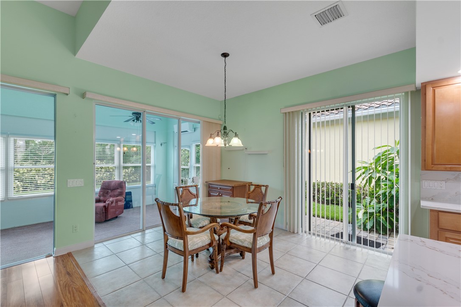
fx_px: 192
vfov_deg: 77.3
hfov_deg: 100.4
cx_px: 230
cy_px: 154
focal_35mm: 15
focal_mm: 10
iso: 320
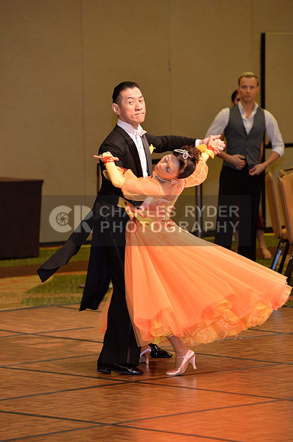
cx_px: 146
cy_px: 221
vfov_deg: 10.3
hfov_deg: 6.8
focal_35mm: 200
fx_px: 2449
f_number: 5.6
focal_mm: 200
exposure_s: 1/200
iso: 2000
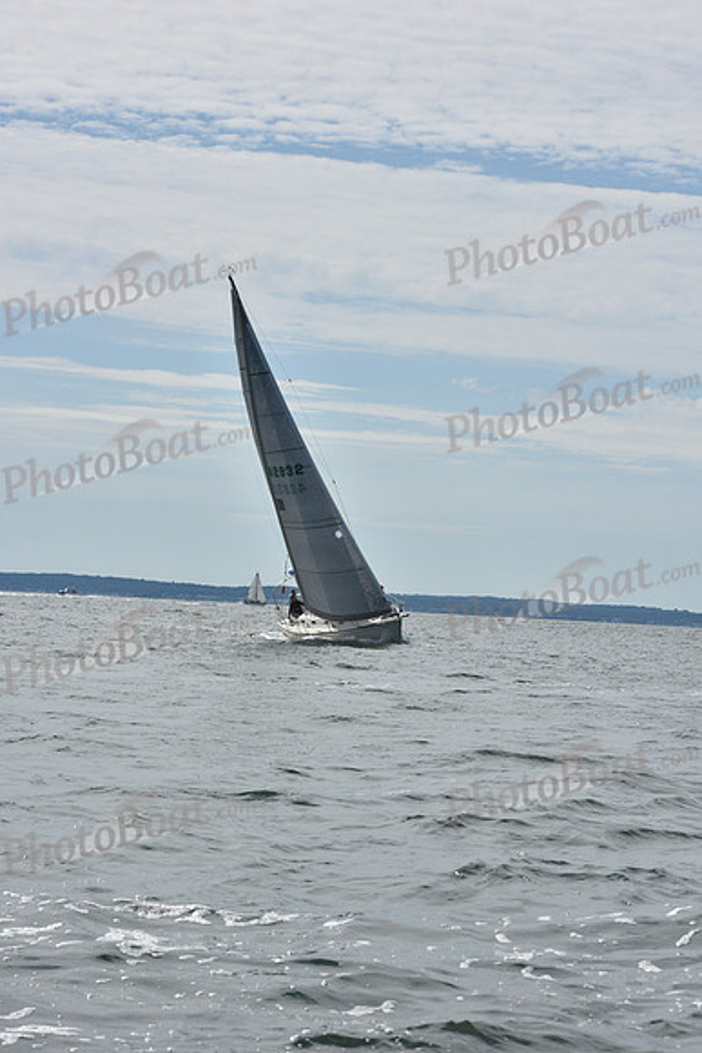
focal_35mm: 100
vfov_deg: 20.4
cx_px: 351
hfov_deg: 13.7
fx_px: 2923
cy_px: 526
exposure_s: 1/1000
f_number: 13
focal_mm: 100
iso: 320
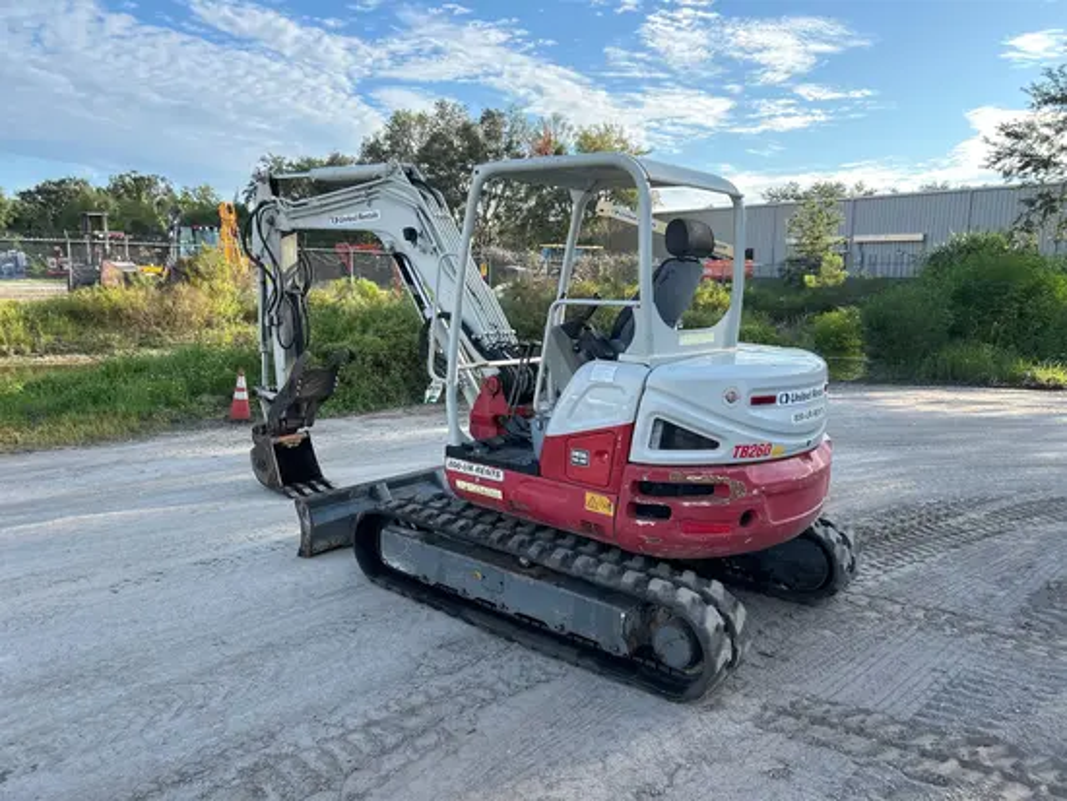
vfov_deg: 53.1
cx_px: 534
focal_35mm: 26
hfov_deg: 67.3
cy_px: 400
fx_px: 802
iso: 50
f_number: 1.5
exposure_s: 1/1068
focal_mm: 5.7
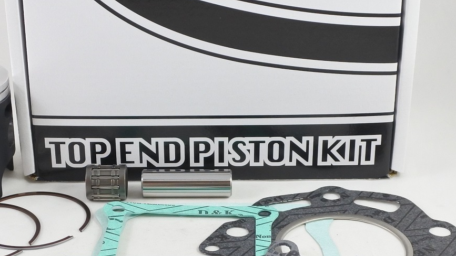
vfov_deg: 19.1
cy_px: 106
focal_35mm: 63
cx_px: 133
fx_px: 762
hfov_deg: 32.9
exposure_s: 1/125
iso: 450
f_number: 3.8
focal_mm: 12.1
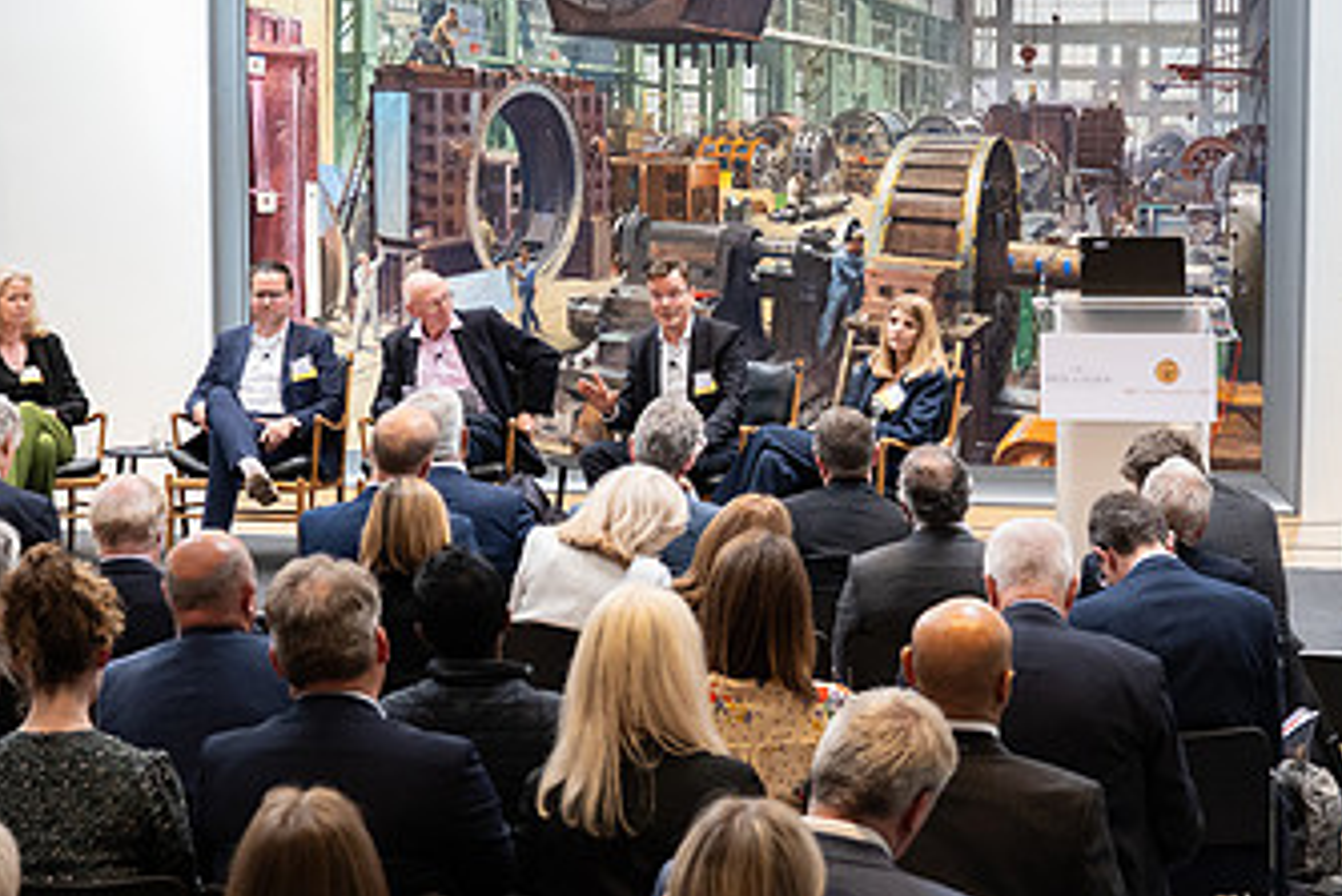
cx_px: 671
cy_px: 484
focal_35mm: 94
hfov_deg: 21.7
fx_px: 3505
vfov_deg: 14.6
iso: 2500
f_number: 5.6
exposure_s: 1/160
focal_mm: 50
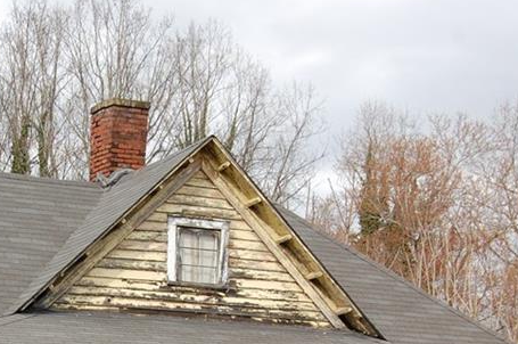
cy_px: 358
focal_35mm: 81
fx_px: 1164
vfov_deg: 16.4
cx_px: 94
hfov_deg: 24.6
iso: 200
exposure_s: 1/250
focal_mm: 24
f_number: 8
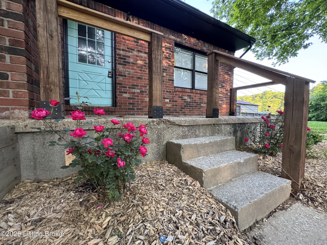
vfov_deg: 85.7
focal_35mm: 14
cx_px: 164
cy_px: 122
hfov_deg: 102.1
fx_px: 132
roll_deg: -0.3
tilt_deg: -3.7
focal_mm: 2.22
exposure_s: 1/99
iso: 250
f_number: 2.2
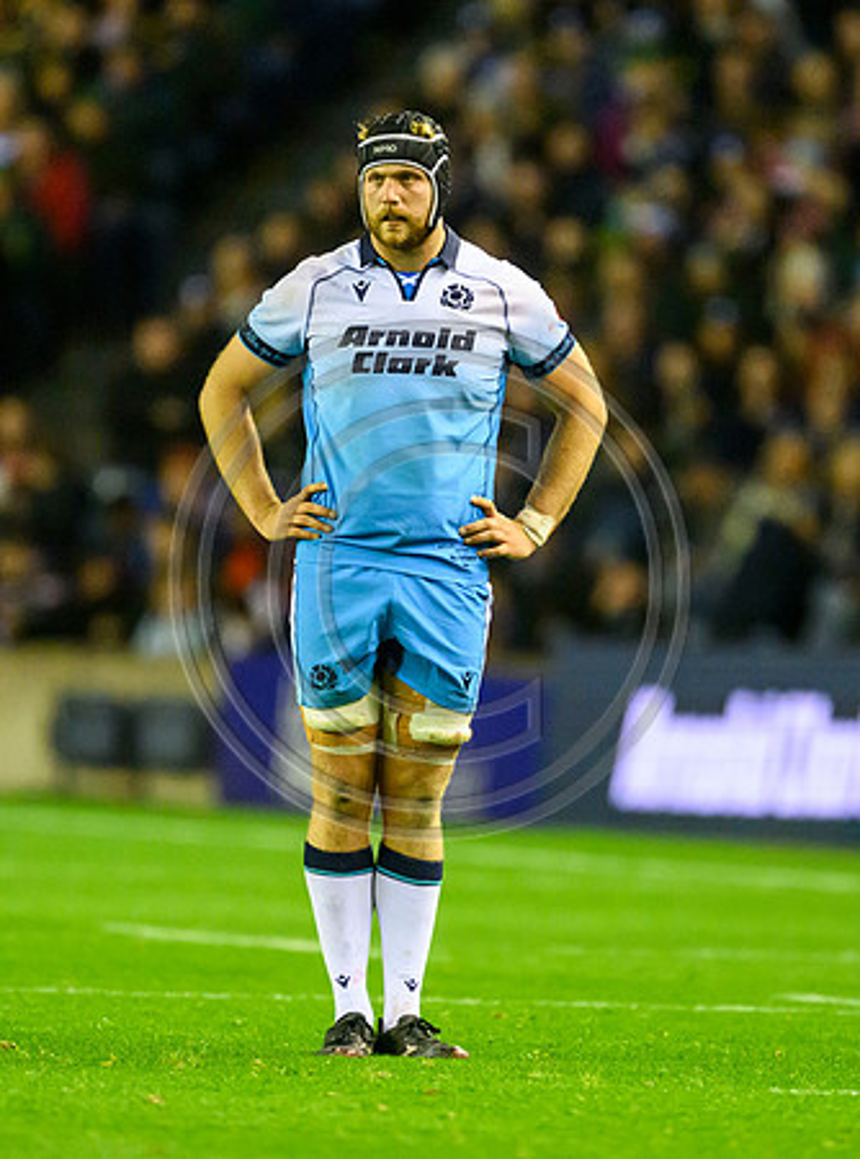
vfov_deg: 2.2
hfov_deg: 1.6
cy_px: 654
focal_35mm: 925
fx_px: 30858
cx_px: 516
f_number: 4
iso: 12800
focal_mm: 560
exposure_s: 1/1000
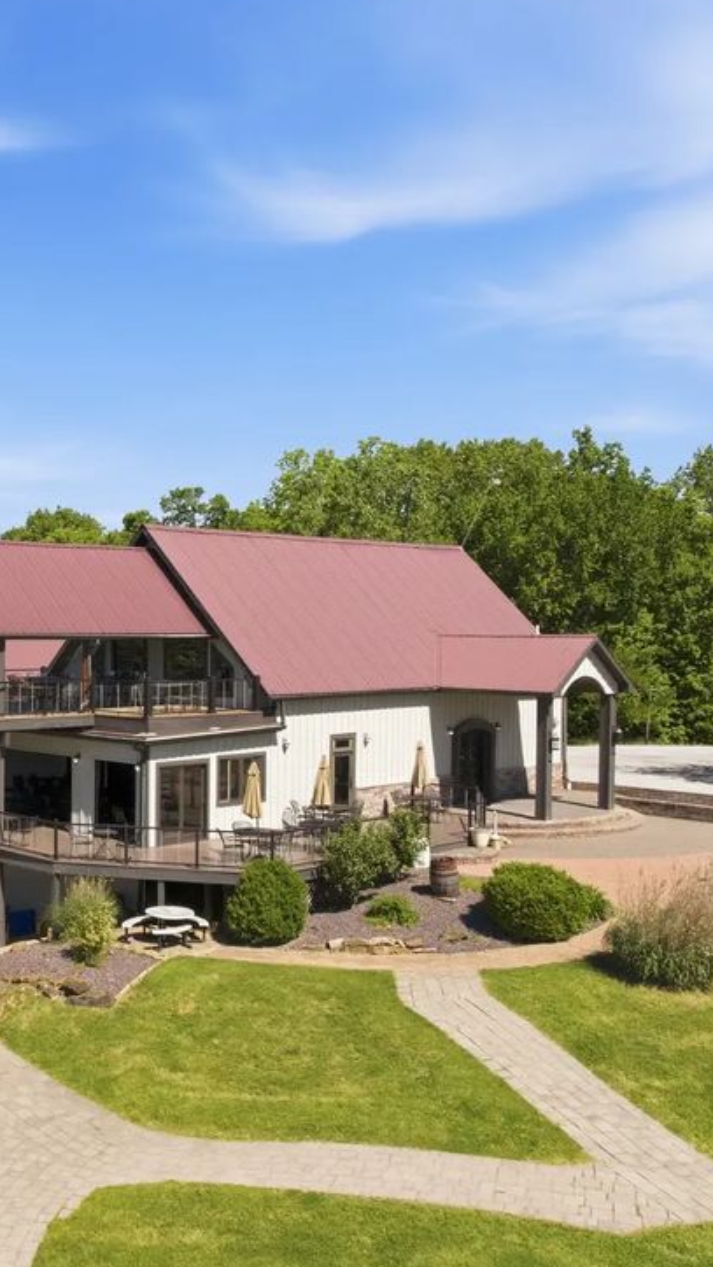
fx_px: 1243
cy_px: 648
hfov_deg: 29.8
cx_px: -4
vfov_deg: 54.0
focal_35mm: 37
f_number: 10
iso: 200
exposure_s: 1/320
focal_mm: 12.3
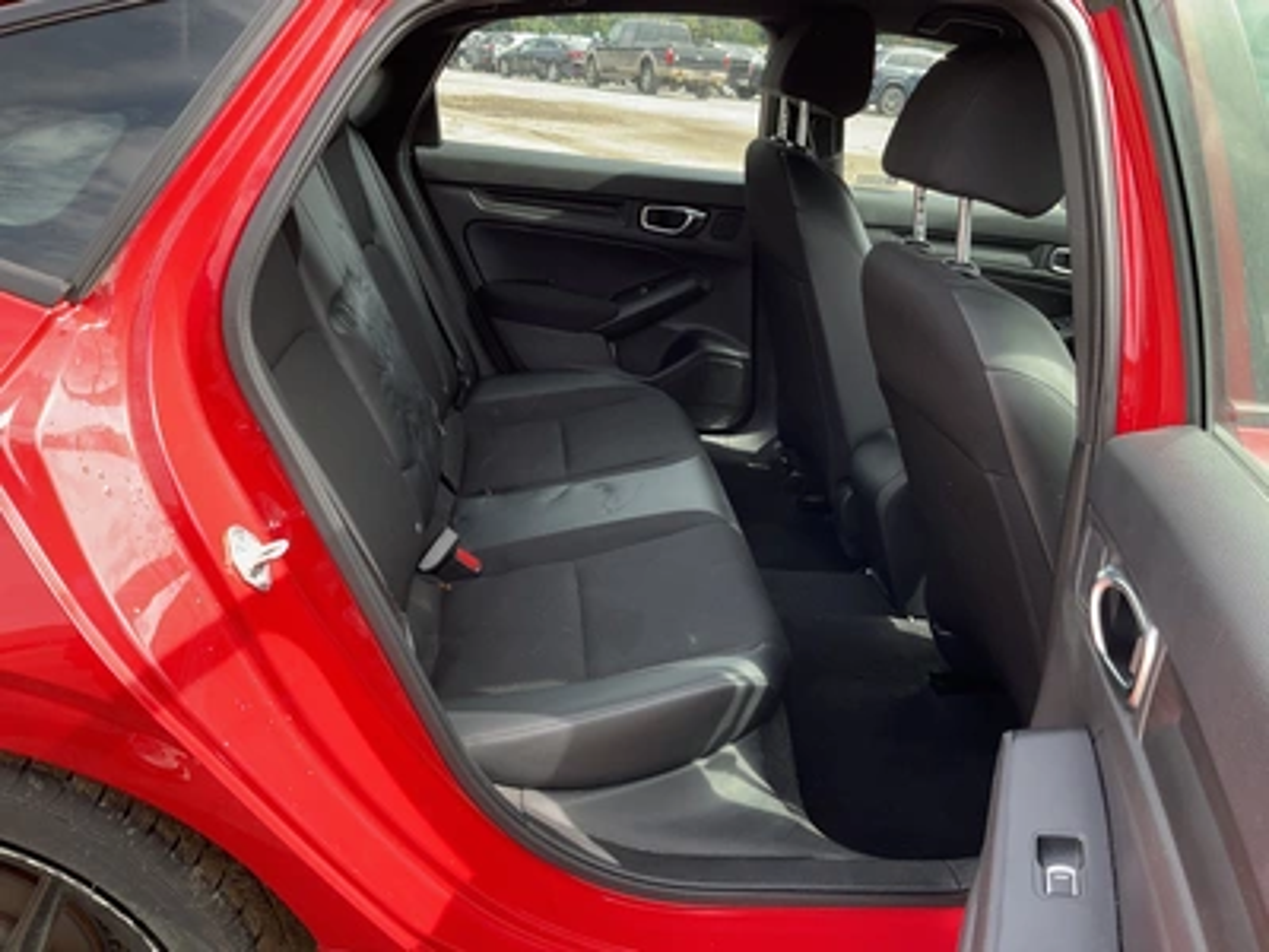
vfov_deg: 48.2
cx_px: 634
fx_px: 1063
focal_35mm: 29
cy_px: 476
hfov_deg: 61.7
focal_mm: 3
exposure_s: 1/146
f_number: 1.8
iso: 20
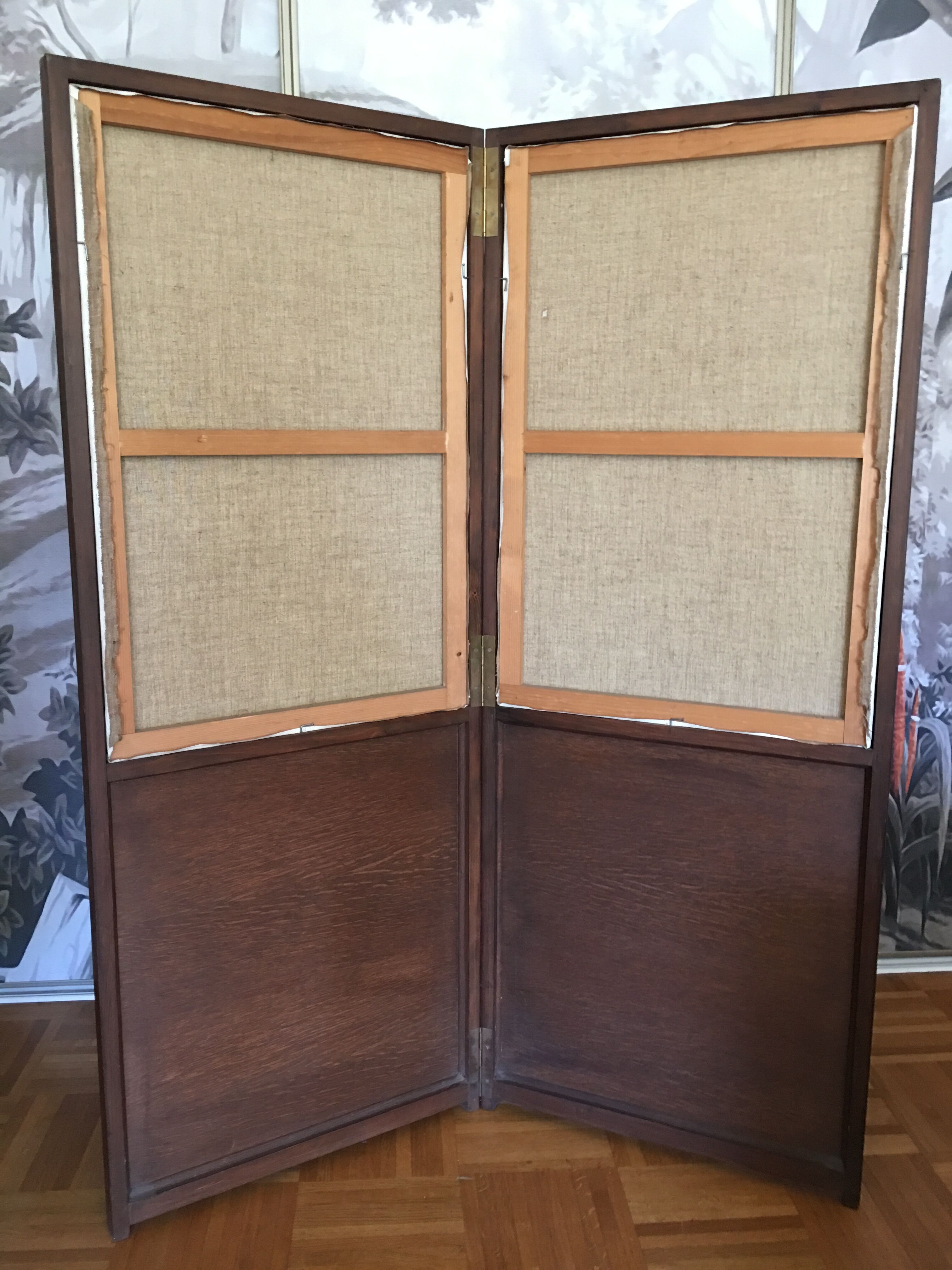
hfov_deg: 48.2
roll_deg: -0.3
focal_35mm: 29
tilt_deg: -9.2
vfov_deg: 61.7
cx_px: 476
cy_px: 635
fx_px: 1063
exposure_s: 1/10
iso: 80
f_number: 2.2
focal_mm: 4.15
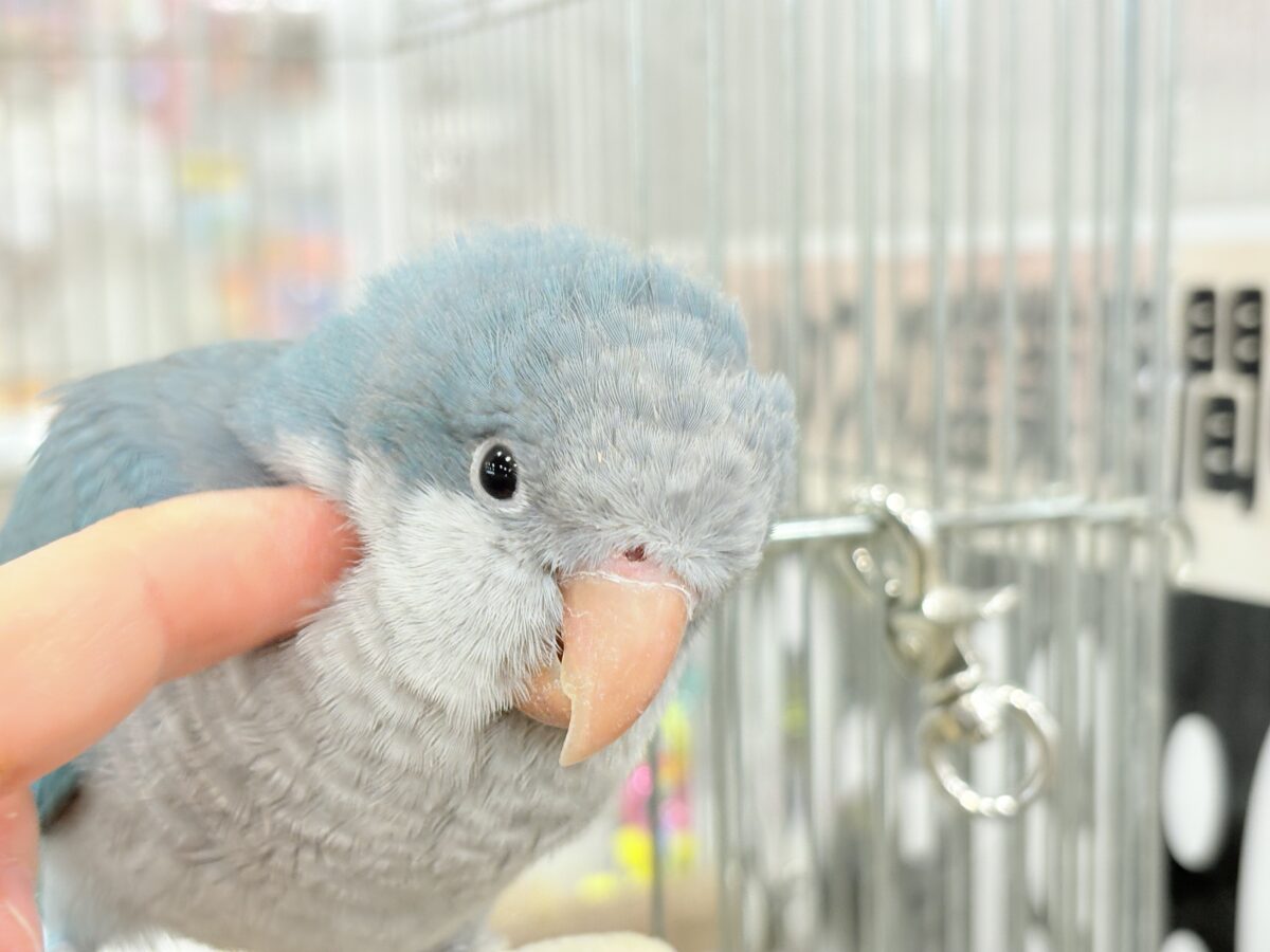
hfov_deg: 36.8
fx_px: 1908
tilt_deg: -7.2
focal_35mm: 52
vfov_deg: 28.0
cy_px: 476
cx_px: 635
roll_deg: +1.4
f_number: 1.6
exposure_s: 1/50
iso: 80
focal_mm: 5.96
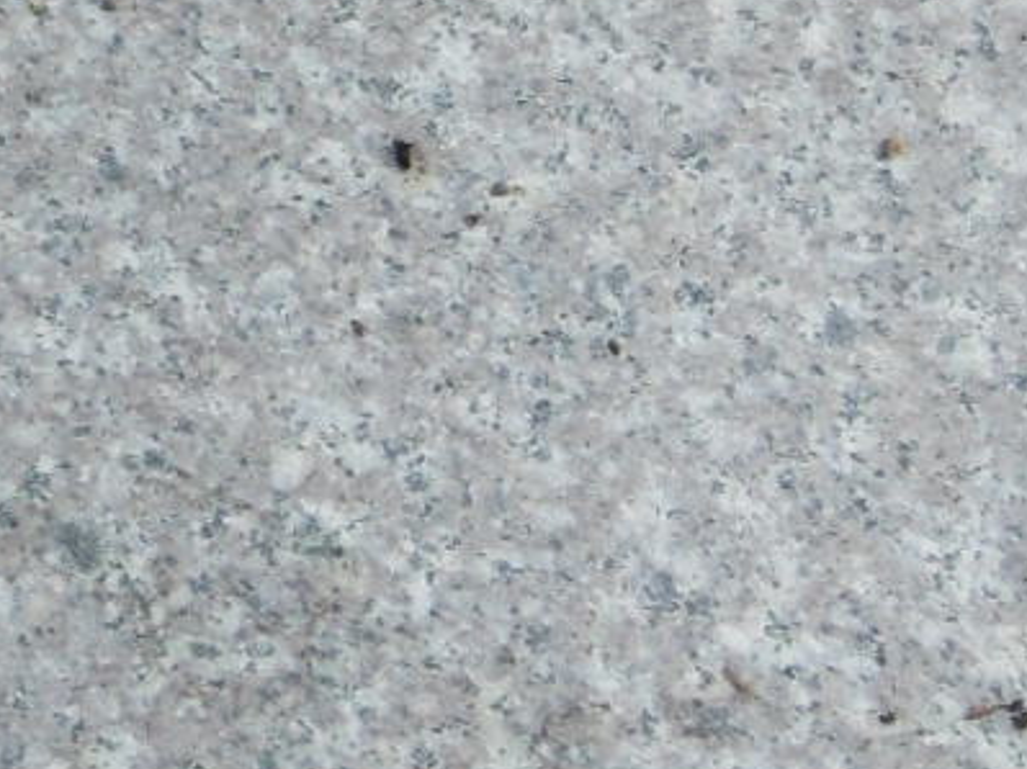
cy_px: -303
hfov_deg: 9.5
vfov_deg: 7.5
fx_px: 5784
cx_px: -1058
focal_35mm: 195
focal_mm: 6.8
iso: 100
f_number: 3.7
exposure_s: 1/400
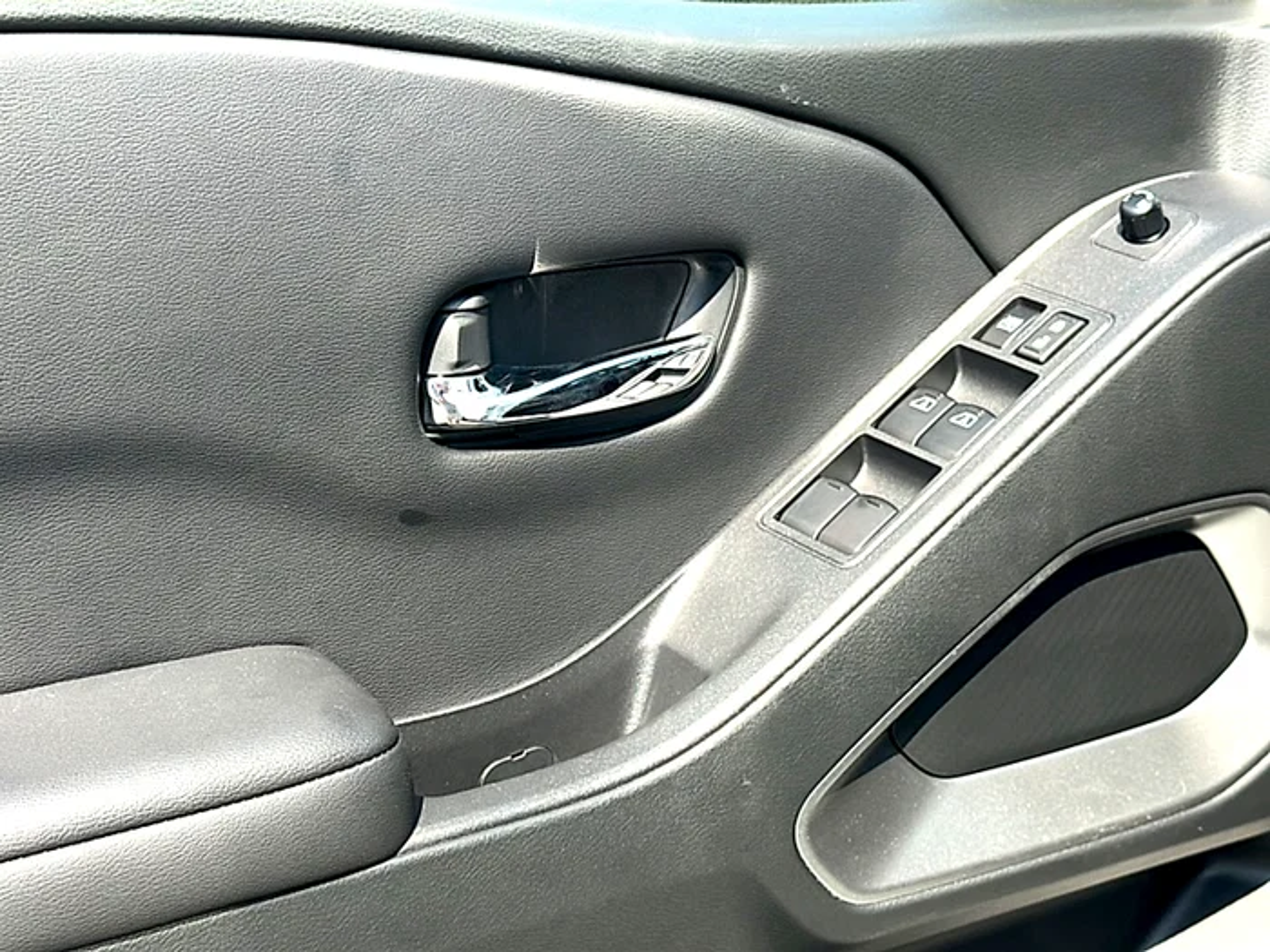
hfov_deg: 36.2
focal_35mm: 53
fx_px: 1944
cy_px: 476
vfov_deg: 27.5
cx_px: 635
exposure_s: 1/751
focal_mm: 6.86
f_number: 1.78
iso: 64
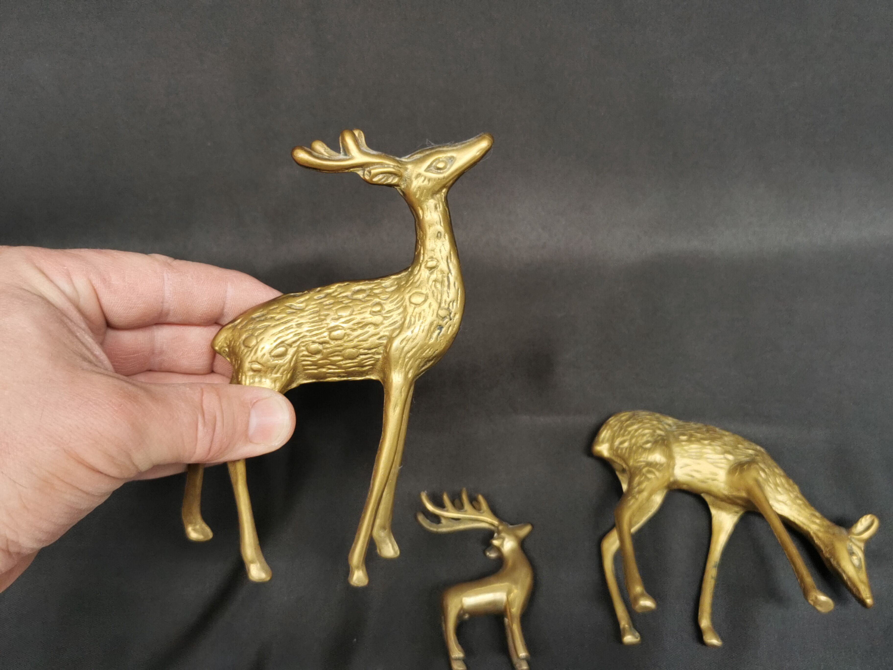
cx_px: 446
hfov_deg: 44.8
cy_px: 335
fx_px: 1083
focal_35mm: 42
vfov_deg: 34.3
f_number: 1.8
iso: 64
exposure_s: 1/100
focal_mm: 5.58
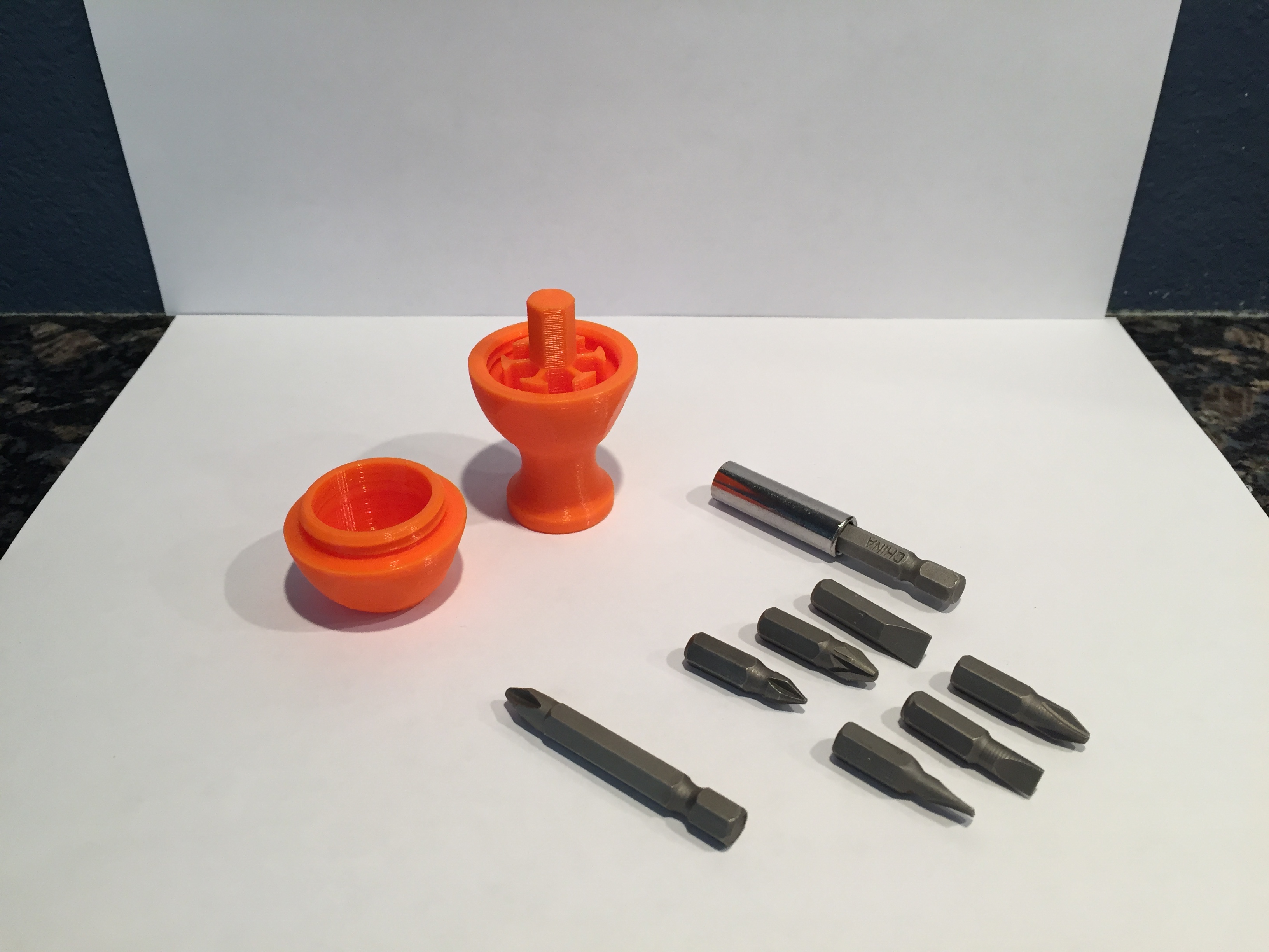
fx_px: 1063
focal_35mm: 29
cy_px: 476
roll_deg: -0.1
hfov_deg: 61.7
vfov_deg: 48.2
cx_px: 634
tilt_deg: -35.1
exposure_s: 1/30
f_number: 2.2
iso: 32
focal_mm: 4.15
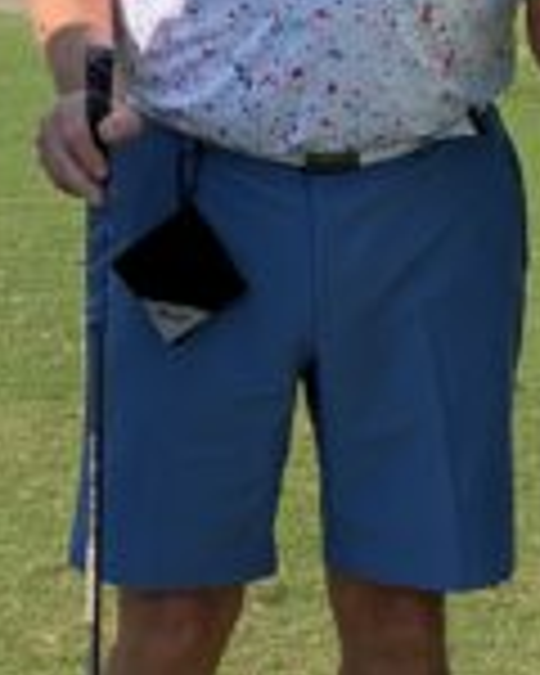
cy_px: 225
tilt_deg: -10.6
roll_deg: +0.0
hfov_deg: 9.6
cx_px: -18
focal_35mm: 160
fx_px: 3196
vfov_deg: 12.0
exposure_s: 1/2976
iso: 64
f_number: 1.8
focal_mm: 6.93
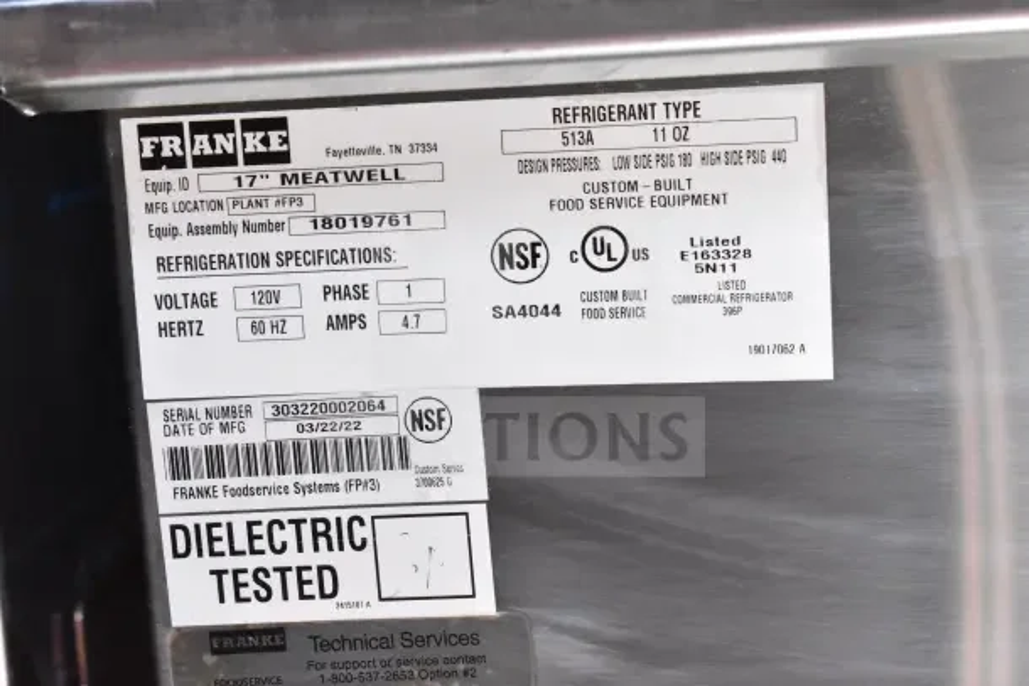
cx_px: 514
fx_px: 2230
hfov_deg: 26.0
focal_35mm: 78
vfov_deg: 17.5
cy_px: 343
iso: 6400
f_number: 9
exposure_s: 1/320
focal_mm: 52
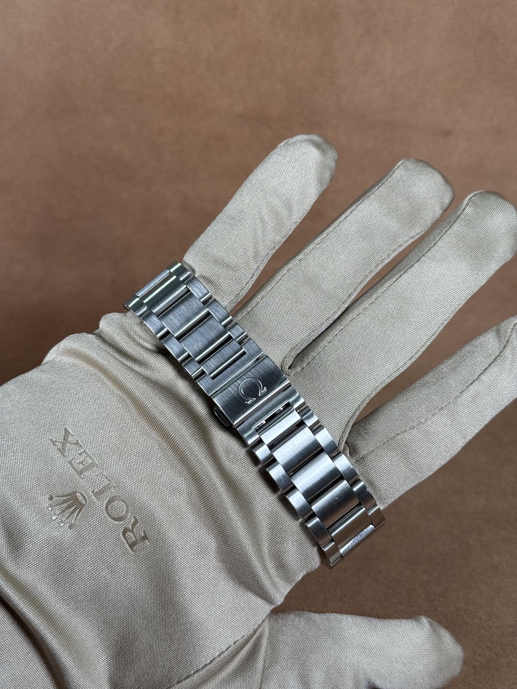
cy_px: 344
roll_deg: +0.0
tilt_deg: -28.3
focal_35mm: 48
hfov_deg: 30.3
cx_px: 258
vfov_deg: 39.7
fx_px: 956
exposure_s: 1/172
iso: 80
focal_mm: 6.76
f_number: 1.78
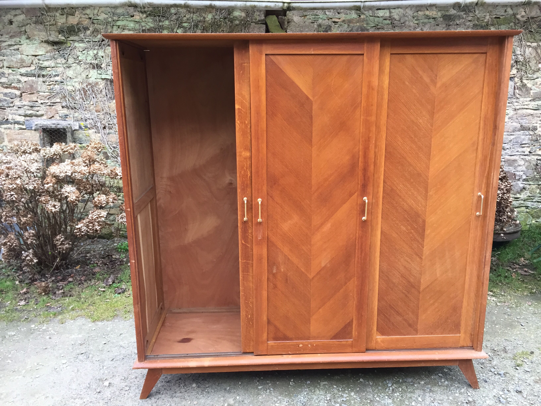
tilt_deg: -12.0
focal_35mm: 29
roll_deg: +0.6
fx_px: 453
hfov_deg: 61.7
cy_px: 203
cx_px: 270
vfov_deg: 48.2
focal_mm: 4.15
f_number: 2.2
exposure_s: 1/33
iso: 40
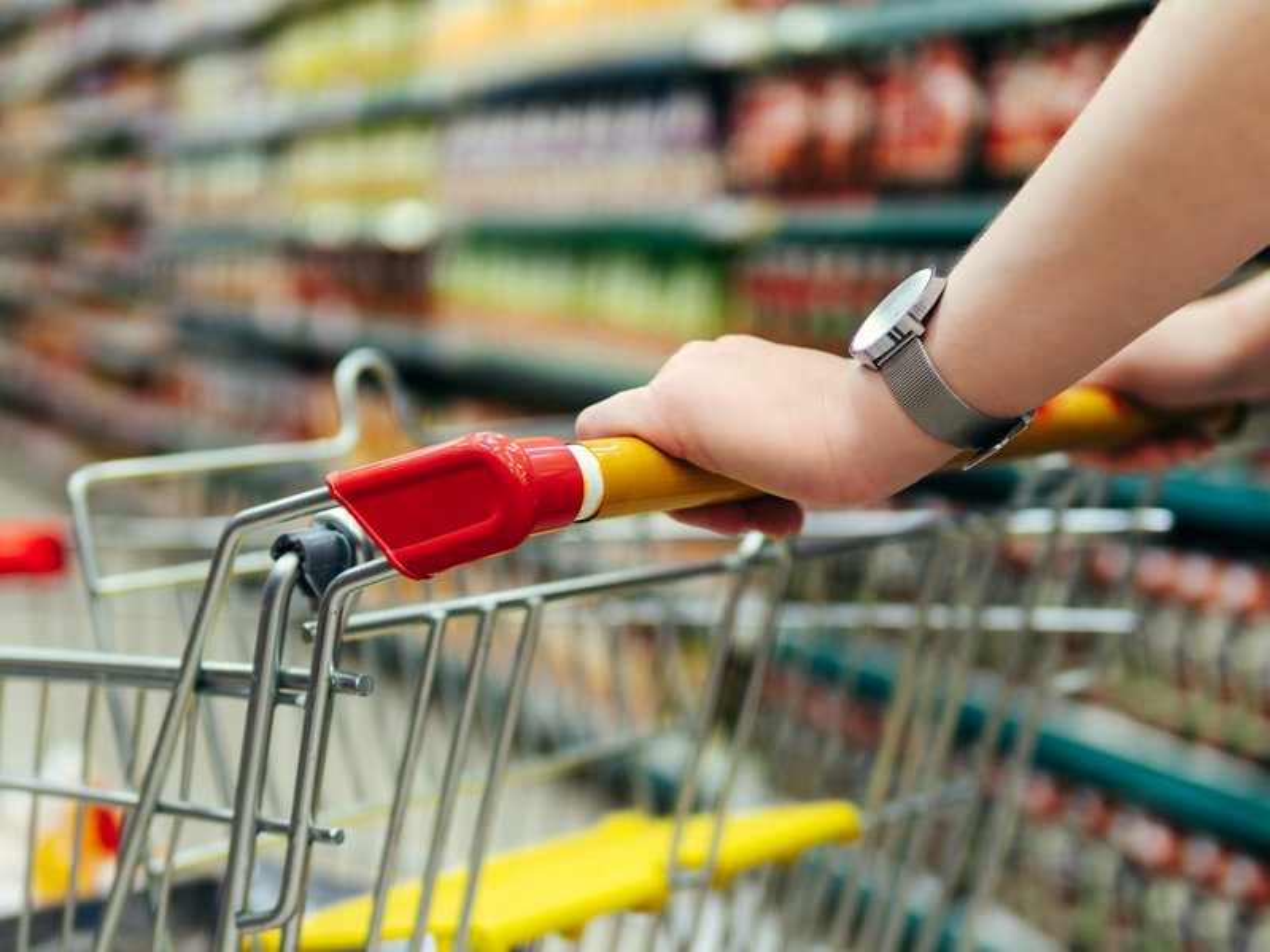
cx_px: 635
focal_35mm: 60
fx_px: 2201
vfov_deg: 24.4
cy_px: 476
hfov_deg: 32.2
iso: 200
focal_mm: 30
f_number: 1.6
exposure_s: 1/100
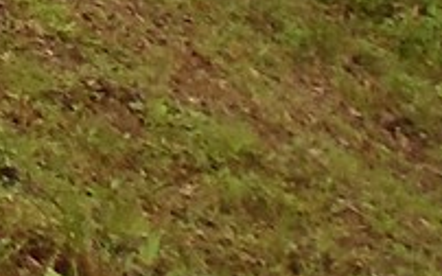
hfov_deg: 5.2
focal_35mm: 370
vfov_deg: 3.4
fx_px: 4455
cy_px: -900
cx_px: -1136
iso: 100
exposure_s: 1/160
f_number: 7.1
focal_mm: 6
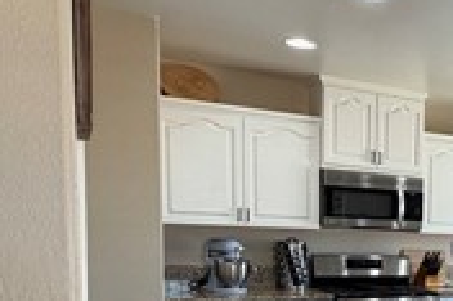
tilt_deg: -5.8
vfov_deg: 24.4
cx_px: 577
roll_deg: -2.6
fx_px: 666
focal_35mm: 53
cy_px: 298
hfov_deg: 30.4
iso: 200
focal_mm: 2.22
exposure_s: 1/120
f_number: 2.2
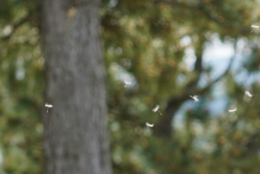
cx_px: 320
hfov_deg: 8.8
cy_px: 156
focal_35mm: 231
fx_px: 1670
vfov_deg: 6.0
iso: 100
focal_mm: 55
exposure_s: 1/800
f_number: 3.2
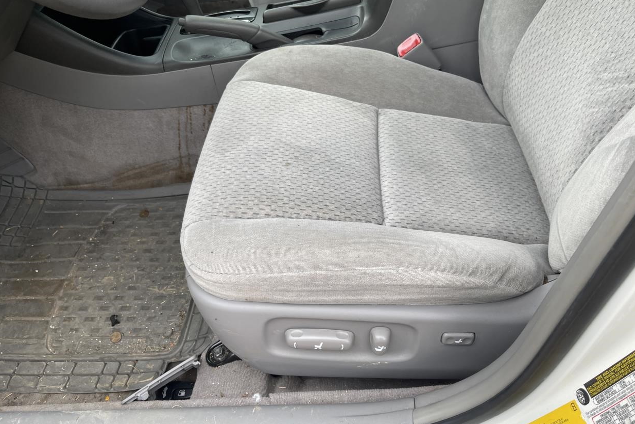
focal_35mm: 27
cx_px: 311
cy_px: 237
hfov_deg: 67.4
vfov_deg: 47.8
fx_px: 476
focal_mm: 5.1
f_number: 1.6
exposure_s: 1/186
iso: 32
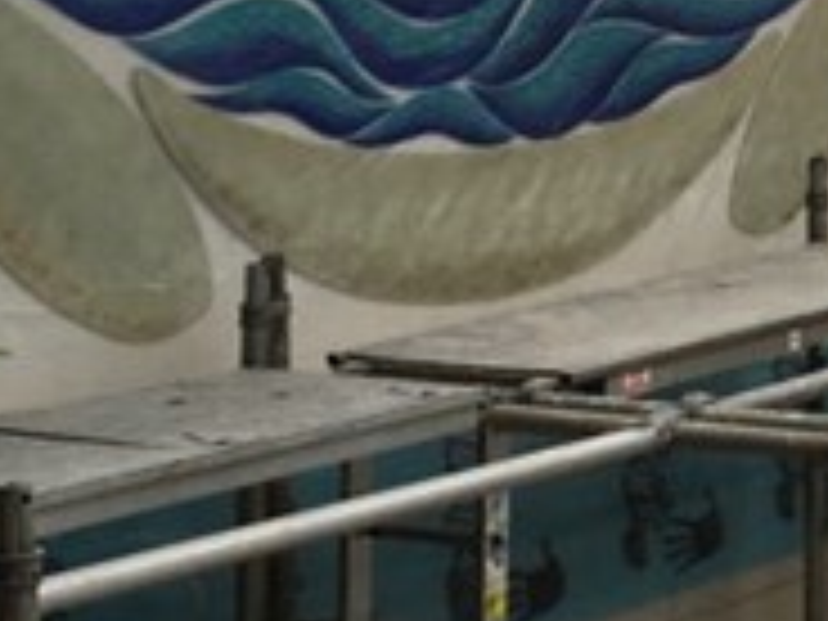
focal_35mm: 126
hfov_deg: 13.8
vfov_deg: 11.7
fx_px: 3014
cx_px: 1544
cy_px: 68
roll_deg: -1.3
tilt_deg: -3.6
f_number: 2.2
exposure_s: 1/50
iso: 32
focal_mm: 4.15
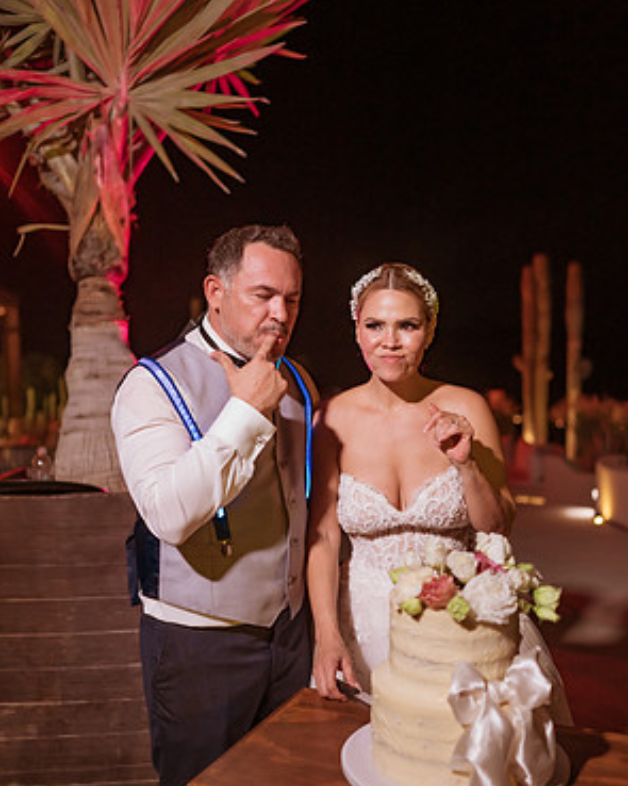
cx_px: 316
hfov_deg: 37.3
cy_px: 417
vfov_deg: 45.8
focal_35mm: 40
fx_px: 930
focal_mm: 35
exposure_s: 1/160
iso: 2000
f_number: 1.8
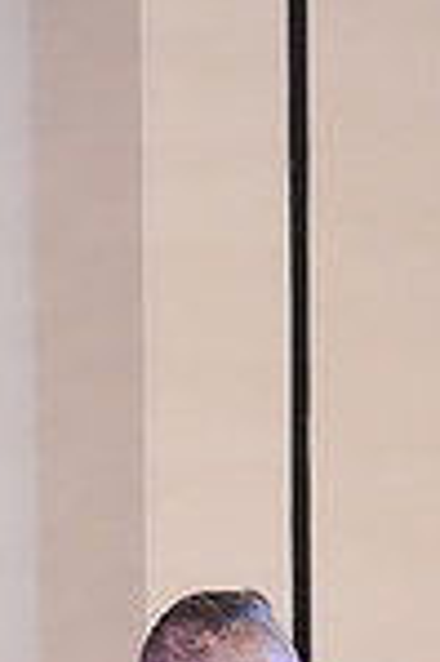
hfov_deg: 4.0
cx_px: 633
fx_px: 6303
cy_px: 1200
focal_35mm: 343
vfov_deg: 5.9
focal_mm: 88
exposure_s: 1/400
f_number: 4
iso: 12800
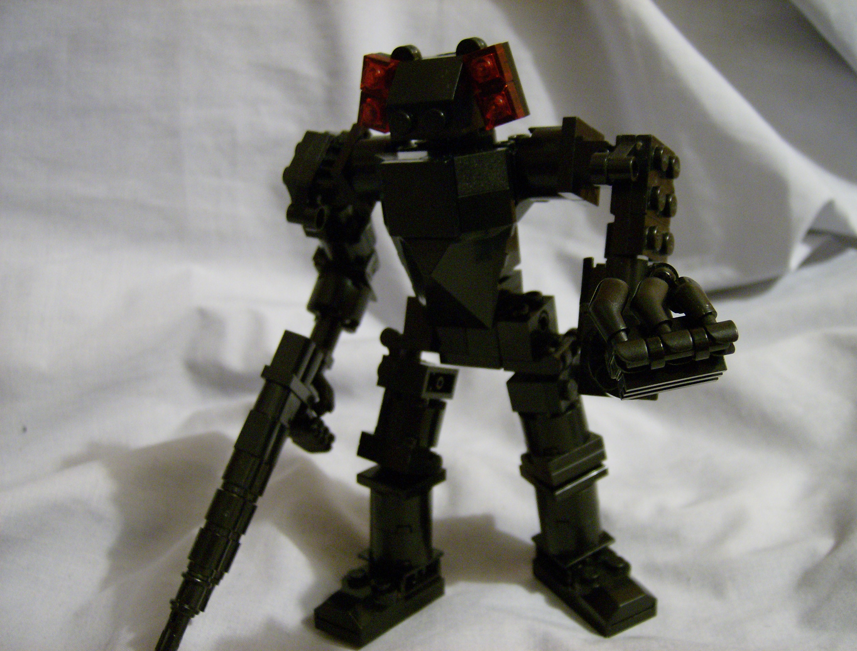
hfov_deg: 51.1
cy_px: 326
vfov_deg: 40.0
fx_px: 896
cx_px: 428
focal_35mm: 36
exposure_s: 1/6.11
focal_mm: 6
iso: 200
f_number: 2.8
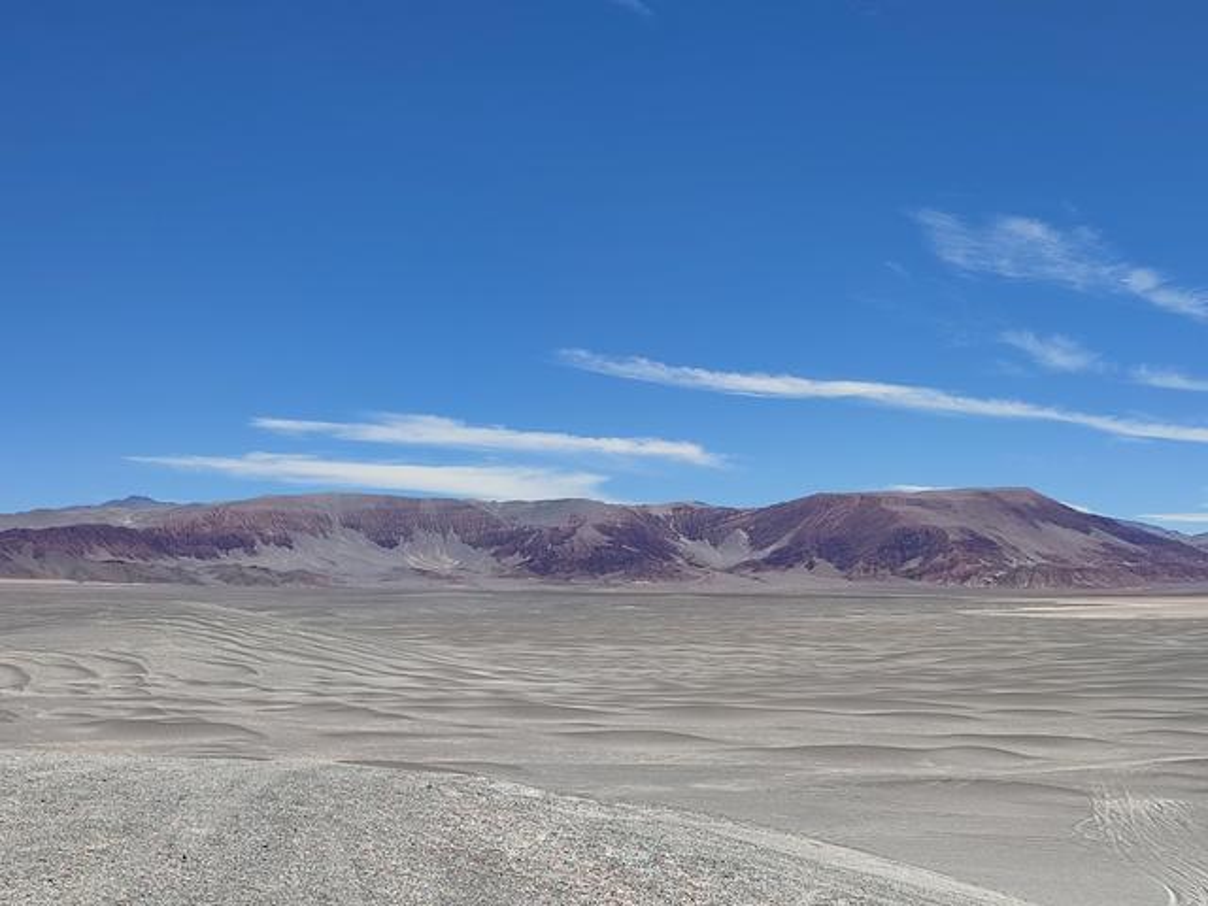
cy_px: 453
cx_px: 604
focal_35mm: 25
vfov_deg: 54.9
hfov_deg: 69.4
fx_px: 872
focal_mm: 6.04
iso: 50
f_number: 1.9
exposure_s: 1/901
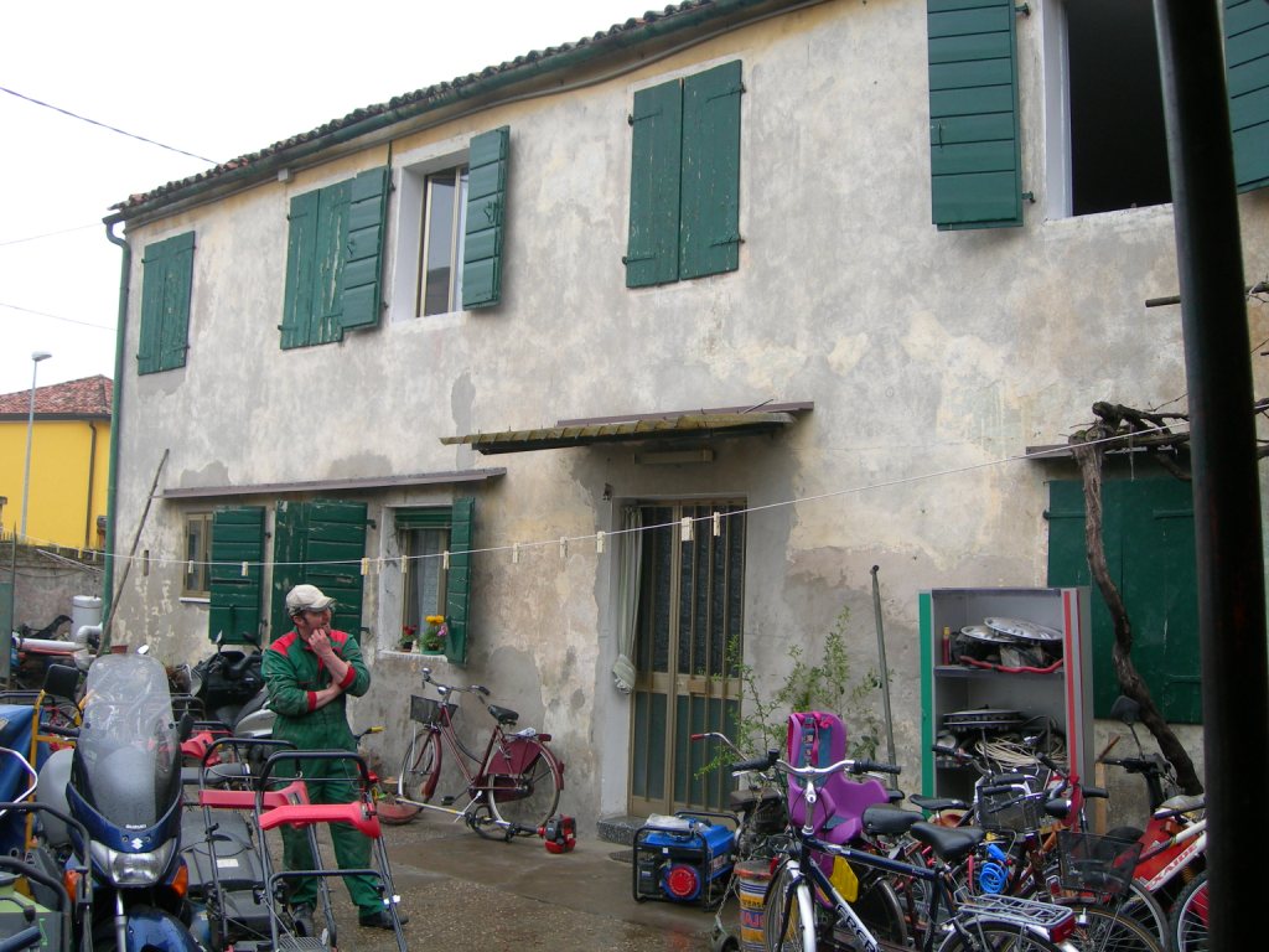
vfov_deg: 37.7
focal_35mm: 38
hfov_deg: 49.0
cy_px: 476
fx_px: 1393
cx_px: 634
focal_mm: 7.8
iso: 50
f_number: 2.8
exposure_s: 1/90.4
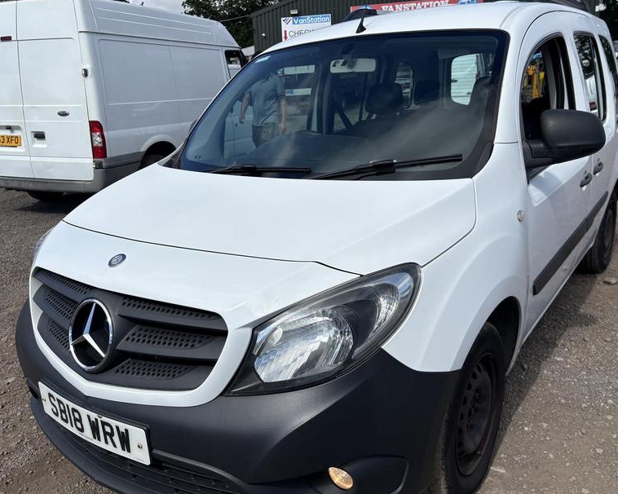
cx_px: 302
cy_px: 249
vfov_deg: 48.5
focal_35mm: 30
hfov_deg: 58.8
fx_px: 549
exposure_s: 1/5348
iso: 50
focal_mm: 5.96
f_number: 1.6
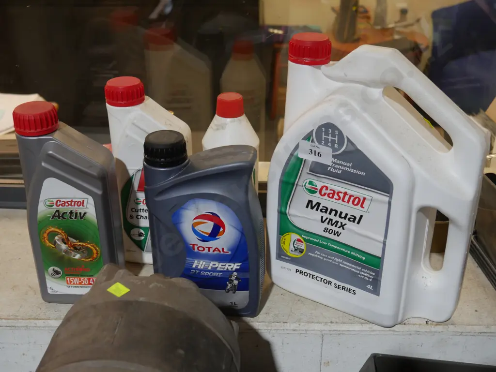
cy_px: 186
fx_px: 602
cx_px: 248
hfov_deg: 44.8
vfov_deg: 34.4
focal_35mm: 42
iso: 800
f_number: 4.6
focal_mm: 21
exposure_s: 1/60
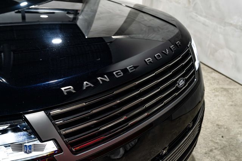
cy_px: 80
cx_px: 121
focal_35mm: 42
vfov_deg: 31.9
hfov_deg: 46.4
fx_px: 282
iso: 1600
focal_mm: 42
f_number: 5
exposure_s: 1/60
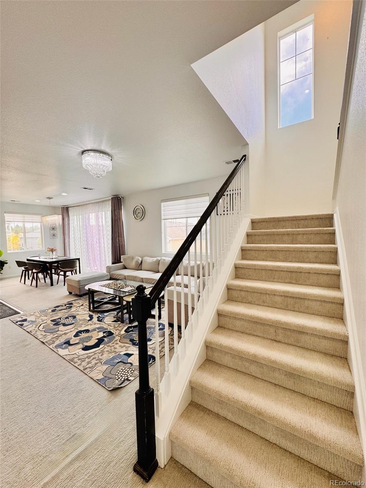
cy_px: 244
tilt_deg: -3.1
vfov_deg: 102.1
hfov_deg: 85.7
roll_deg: +1.5
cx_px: 183
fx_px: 197
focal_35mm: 14
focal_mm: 2.22
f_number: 2.2
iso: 100
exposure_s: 1/120
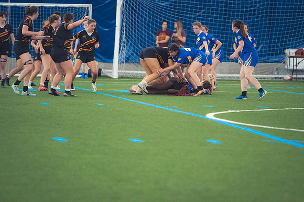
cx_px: 152
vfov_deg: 4.6
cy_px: 101
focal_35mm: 300
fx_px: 2532
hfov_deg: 6.9
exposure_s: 1/320
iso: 4500
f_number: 2.8
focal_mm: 200
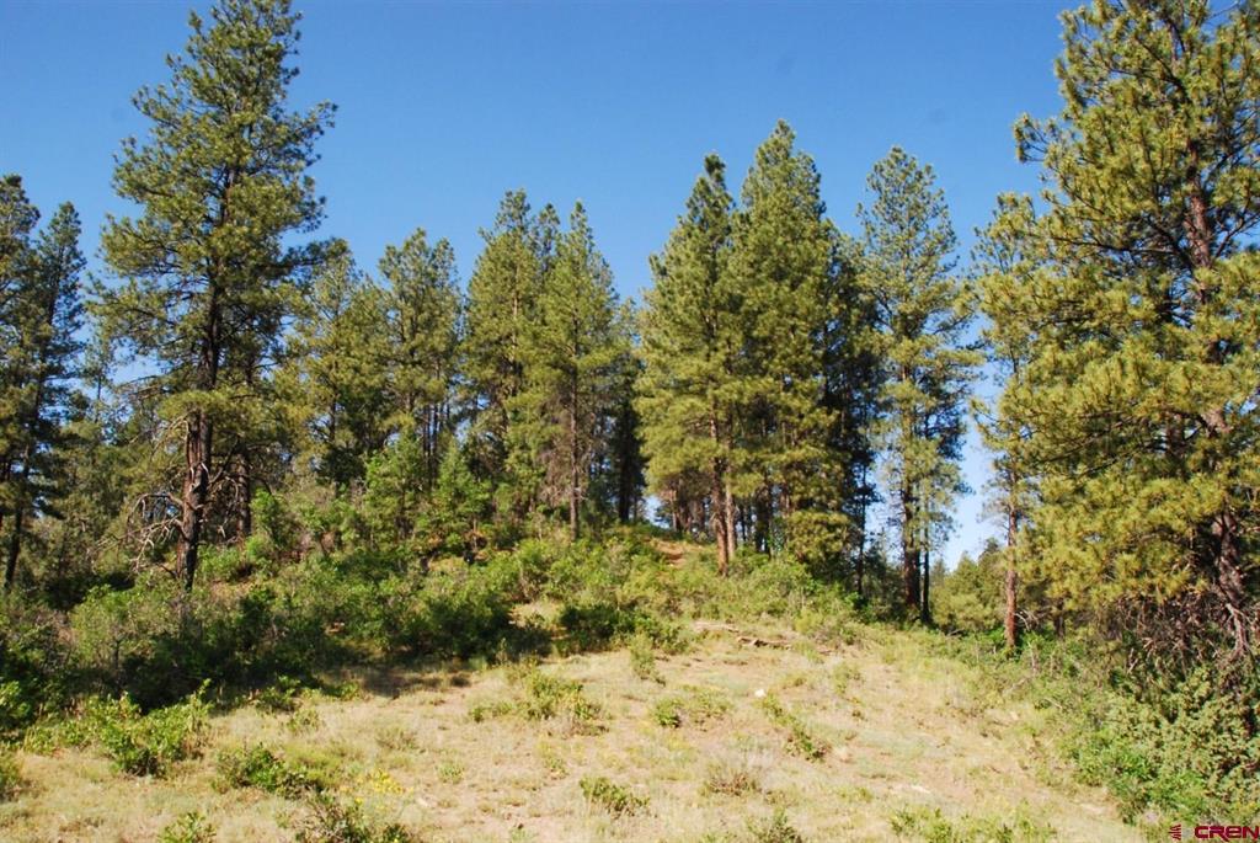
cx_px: 630
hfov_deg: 67.3
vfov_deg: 48.0
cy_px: 422
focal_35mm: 27
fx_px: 946
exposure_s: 1/320
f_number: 9
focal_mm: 18
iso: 400
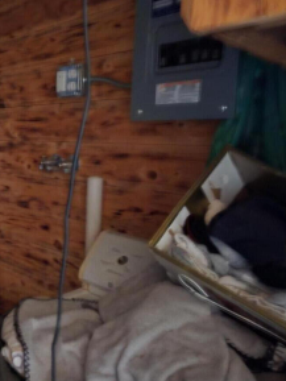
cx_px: 9
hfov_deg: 41.6
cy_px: 192
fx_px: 330
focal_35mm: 30
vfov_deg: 59.9
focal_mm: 2.2
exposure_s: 1/5.01
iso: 1600
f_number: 1.9
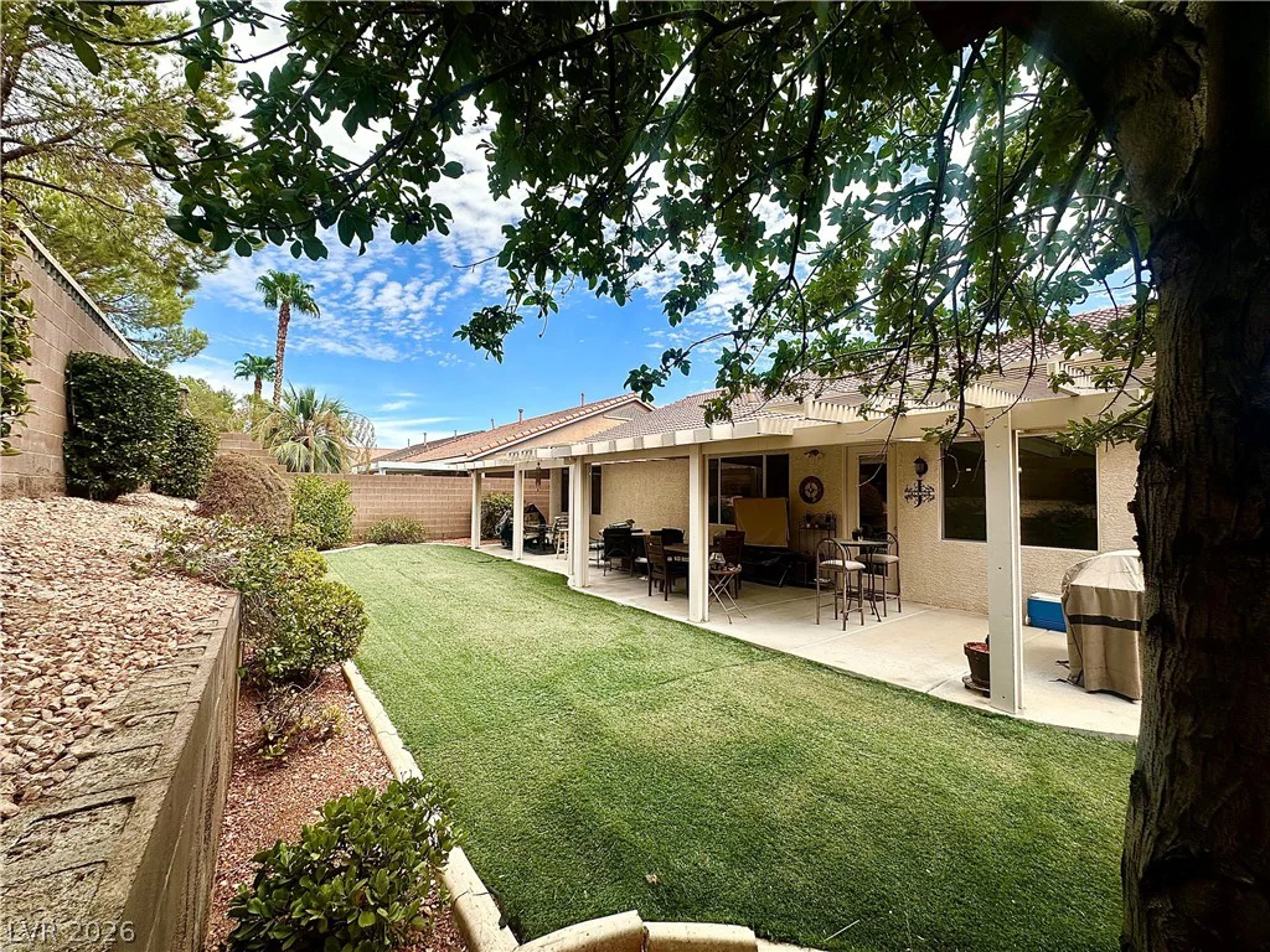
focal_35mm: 14
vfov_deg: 85.7
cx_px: 635
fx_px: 514
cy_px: 476
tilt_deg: +3.3
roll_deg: -1.1
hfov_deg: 102.1
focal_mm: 2.22
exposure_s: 1/1082
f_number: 2.2
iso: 40
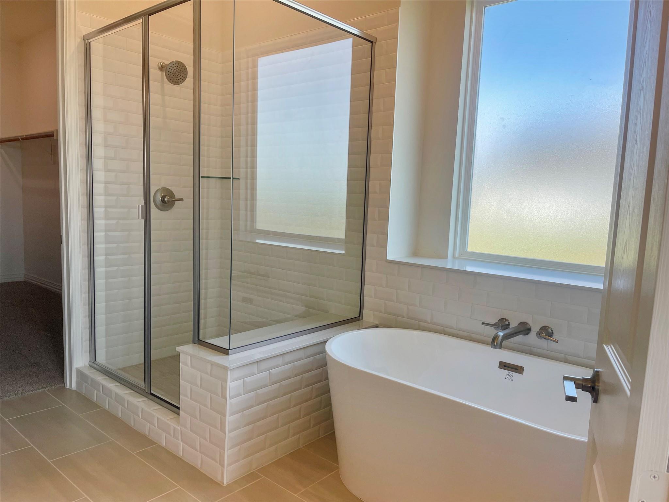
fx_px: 483
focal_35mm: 25
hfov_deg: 69.4
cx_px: 334
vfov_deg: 54.9
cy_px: 251
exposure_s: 1/383
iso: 32
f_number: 1.6
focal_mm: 5.1
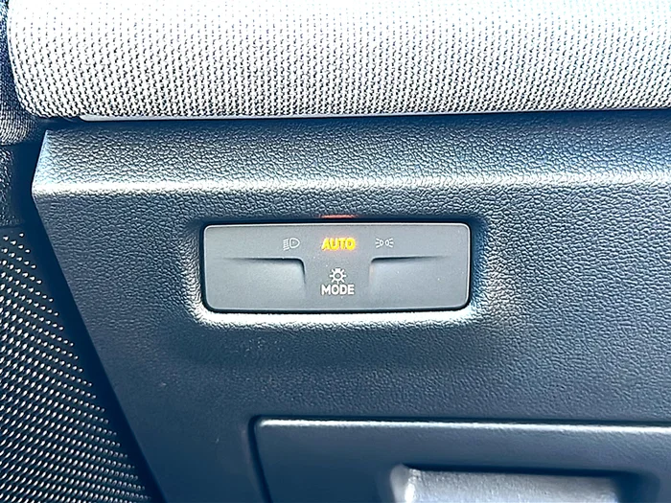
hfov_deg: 50.1
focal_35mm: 37
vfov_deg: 38.7
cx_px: 336
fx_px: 717
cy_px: 252
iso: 320
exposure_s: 1/40
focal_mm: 6.86
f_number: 1.78
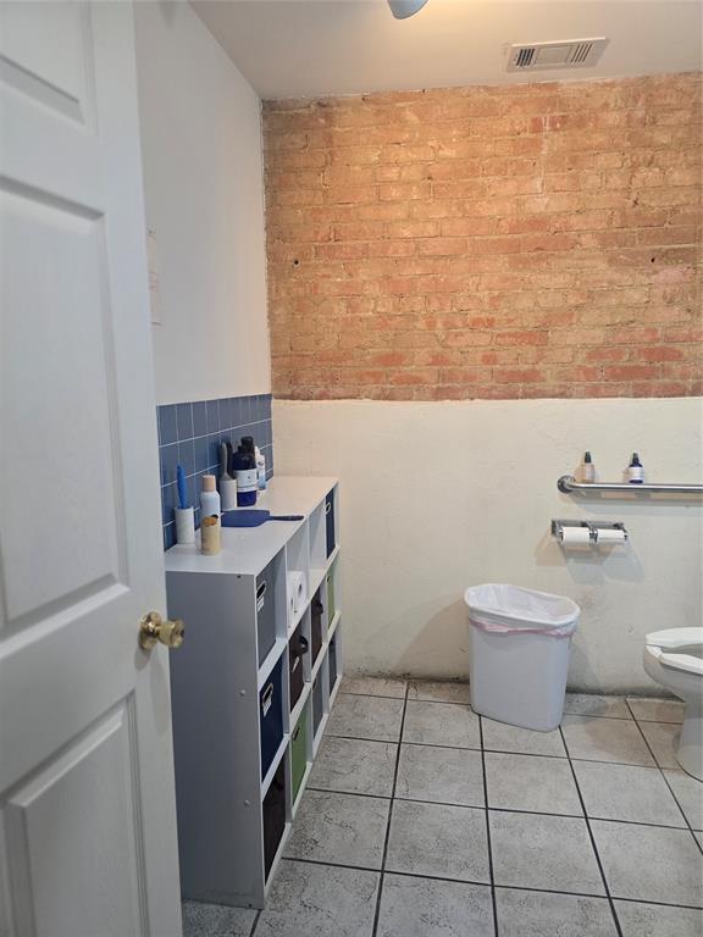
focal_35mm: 23
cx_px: 352
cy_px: 468
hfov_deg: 58.9
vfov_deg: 73.9
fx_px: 623
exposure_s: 1/120
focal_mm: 6.3
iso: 320
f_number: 1.7
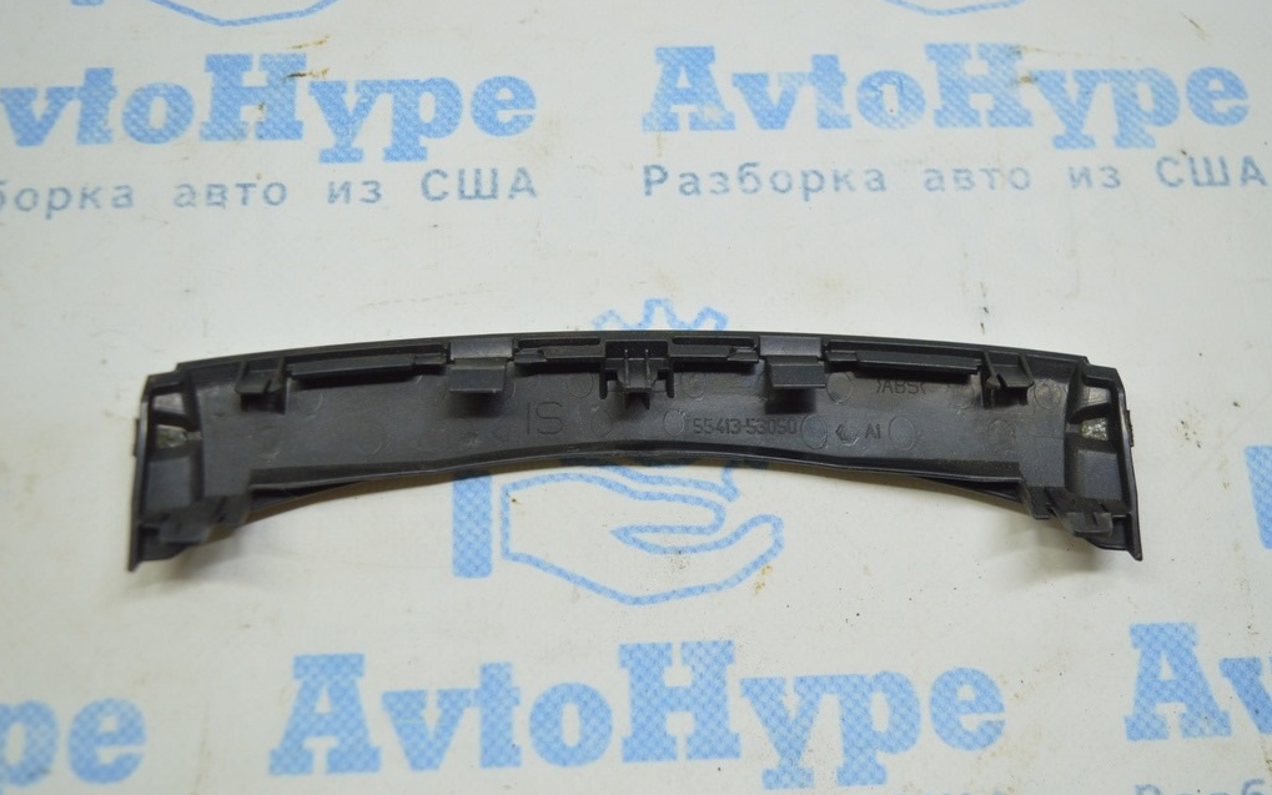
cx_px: 637
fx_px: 1491
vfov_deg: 29.9
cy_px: 417
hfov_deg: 46.2
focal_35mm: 43
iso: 400
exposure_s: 1/60
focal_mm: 28
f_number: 4.2
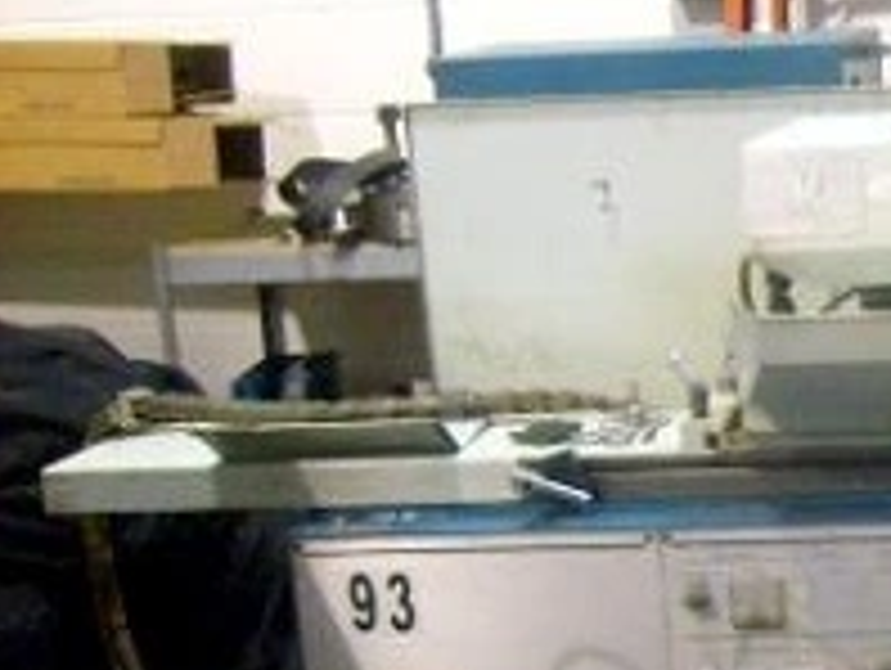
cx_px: 1341
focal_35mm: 106
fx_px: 2732
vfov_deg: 13.9
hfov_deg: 16.8
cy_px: 562
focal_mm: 5.8
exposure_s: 1/15
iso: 200
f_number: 2.8
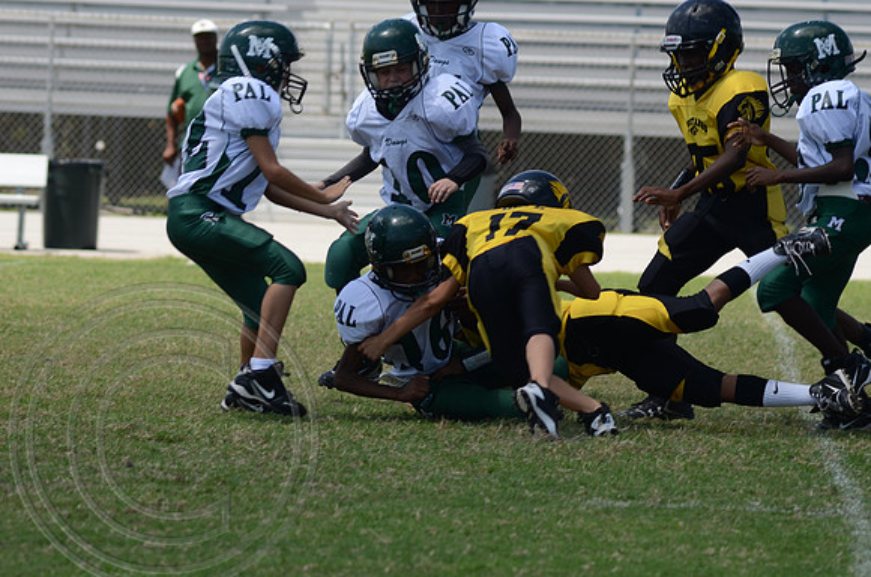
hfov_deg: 6.9
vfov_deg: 4.6
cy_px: 288
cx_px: 436
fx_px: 7242
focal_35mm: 300
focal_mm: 200
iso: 200
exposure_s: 1/640
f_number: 7.1
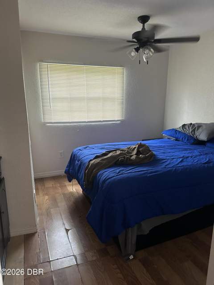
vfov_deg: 71.6
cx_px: 107
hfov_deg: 56.8
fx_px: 198
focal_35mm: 24
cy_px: 142
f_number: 1.78
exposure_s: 1/60
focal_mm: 6.86
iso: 500
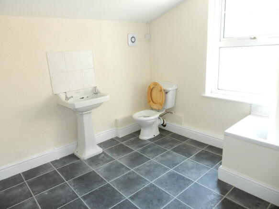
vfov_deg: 54.9
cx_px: 140
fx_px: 201
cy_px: 104
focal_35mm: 25
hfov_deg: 69.4
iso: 200
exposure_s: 1/30
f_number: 3.7
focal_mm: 4.5
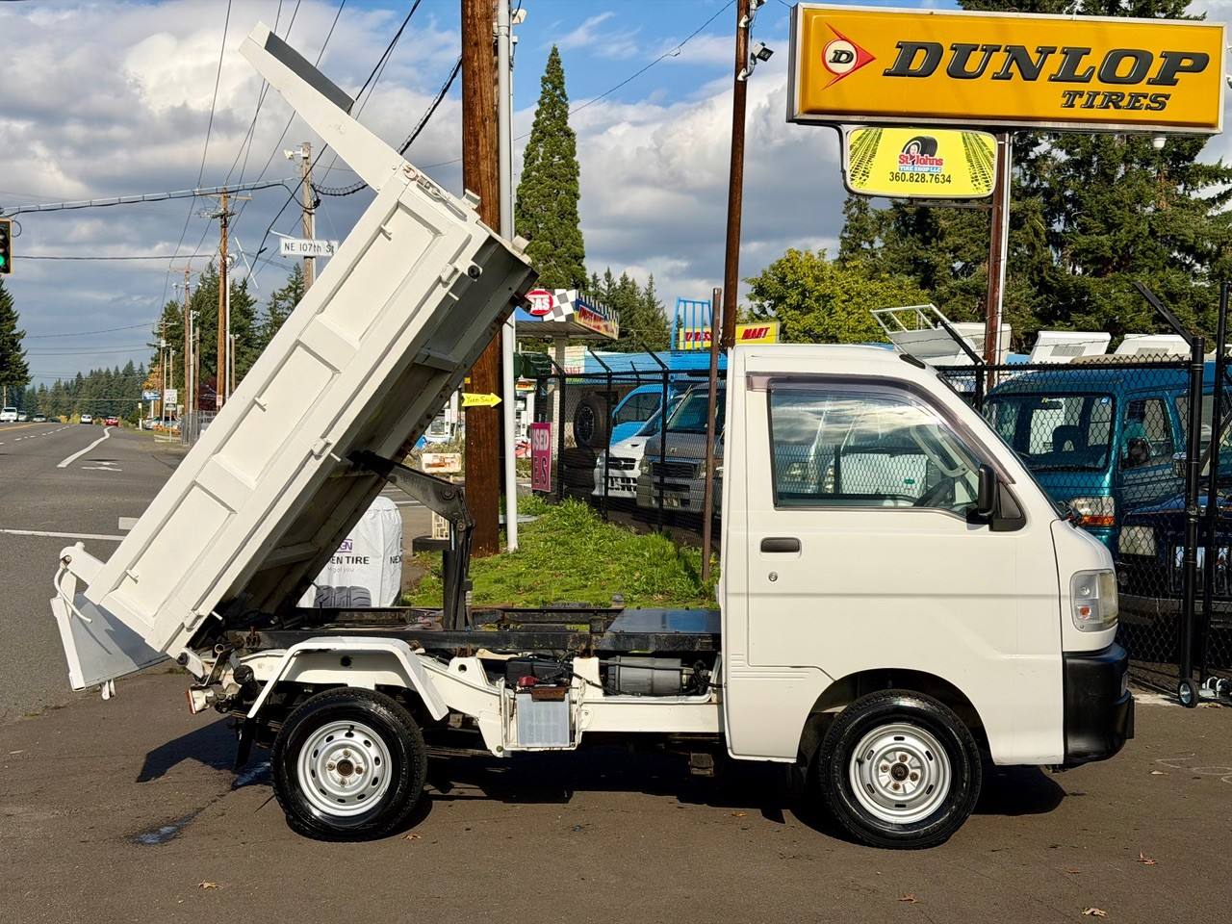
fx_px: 1708
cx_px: 616
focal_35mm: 48
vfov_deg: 30.3
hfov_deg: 39.7
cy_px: 462
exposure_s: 1/9901
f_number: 1.78
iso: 64
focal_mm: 6.76
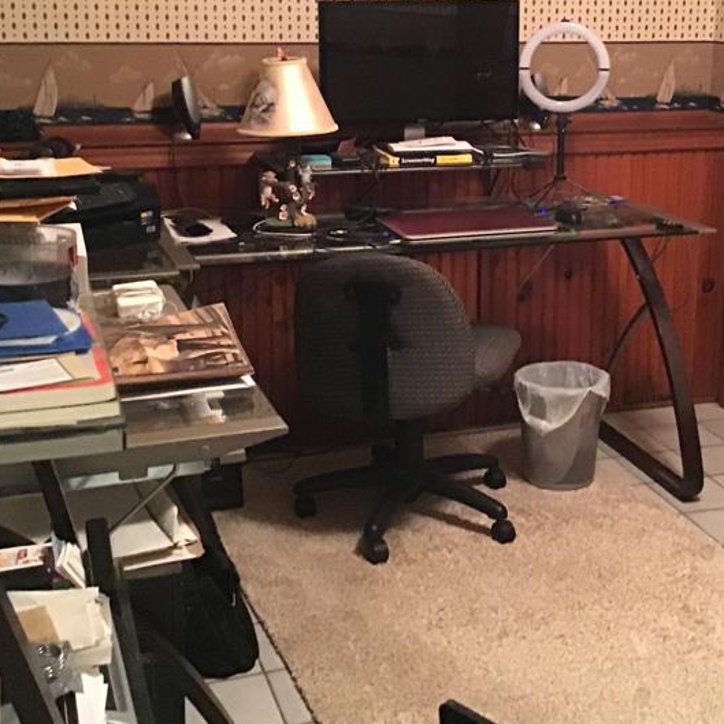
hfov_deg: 32.0
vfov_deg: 31.9
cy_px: 227
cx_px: 465
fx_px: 1254
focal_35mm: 53
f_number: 2.4
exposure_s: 1/15
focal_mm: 3.3
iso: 400
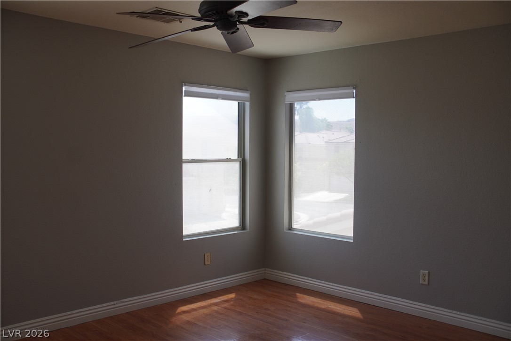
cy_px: 170
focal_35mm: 34
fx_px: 490
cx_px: 256
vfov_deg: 38.4
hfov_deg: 55.1
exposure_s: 1/160
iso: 160
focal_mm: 23
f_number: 4
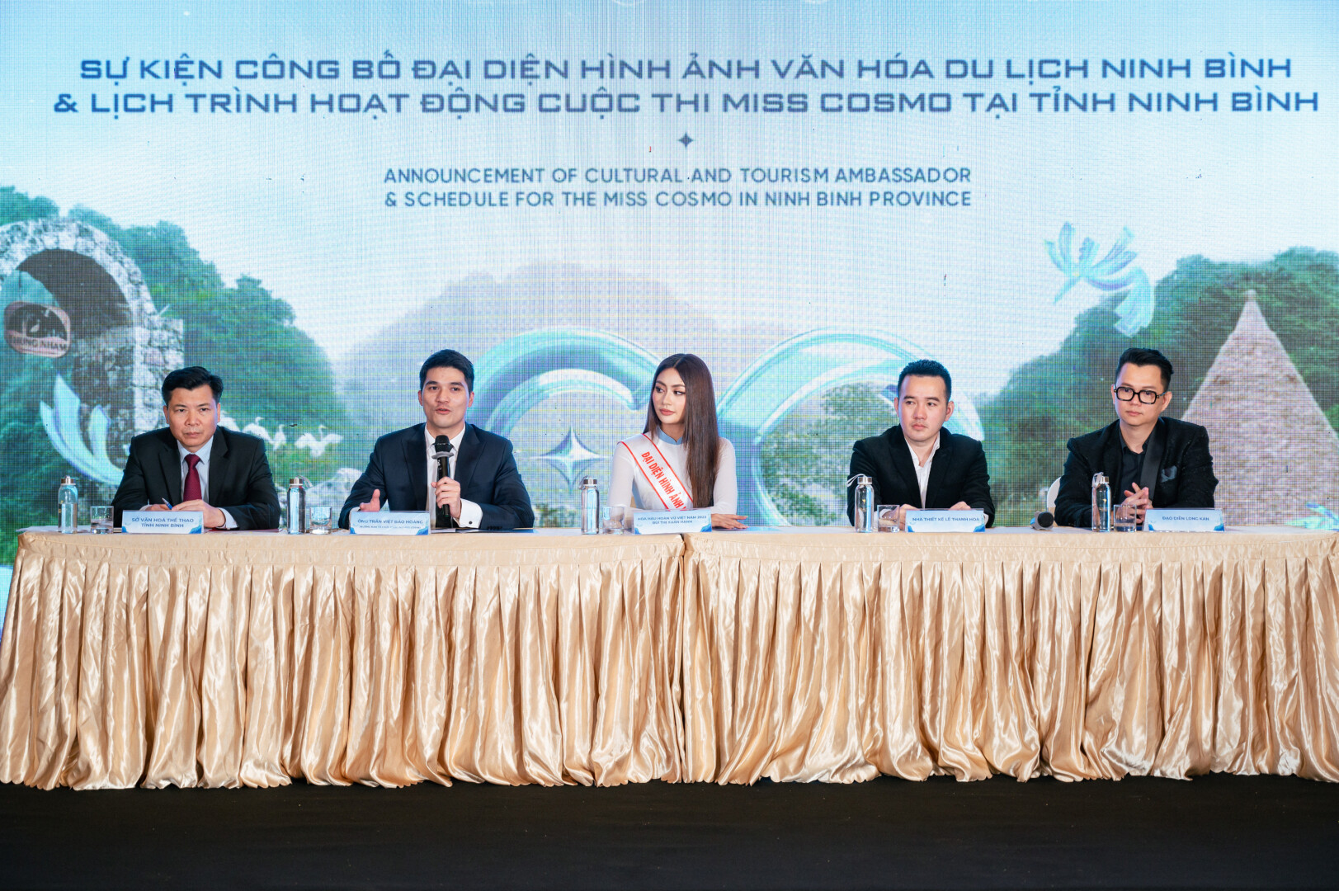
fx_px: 2007
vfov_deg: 25.0
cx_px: 670
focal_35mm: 54
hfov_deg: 36.9
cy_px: 446
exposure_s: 1/200
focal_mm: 54
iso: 800
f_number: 4
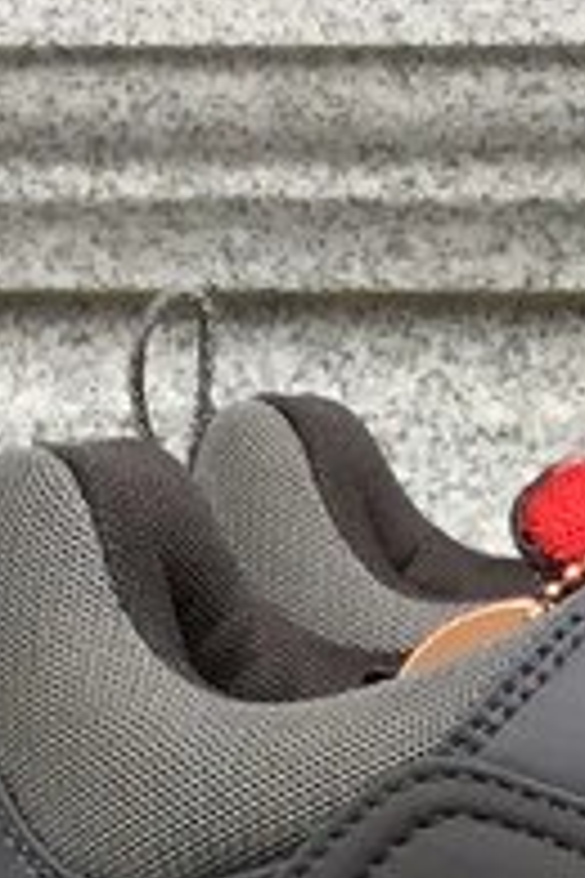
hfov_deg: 9.0
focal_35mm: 149
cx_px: 914
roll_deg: +0.5
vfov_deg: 12.8
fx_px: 3632
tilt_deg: -17.0
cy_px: 1430
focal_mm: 3.3
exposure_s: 1/100
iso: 40
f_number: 2.4
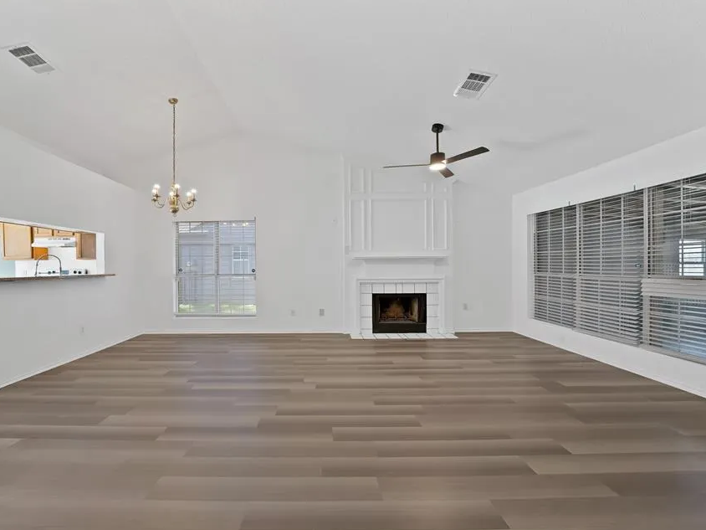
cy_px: 265
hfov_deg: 101.7
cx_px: 319
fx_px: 286
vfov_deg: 85.7
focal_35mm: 14
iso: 640
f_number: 9
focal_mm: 12
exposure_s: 1/2
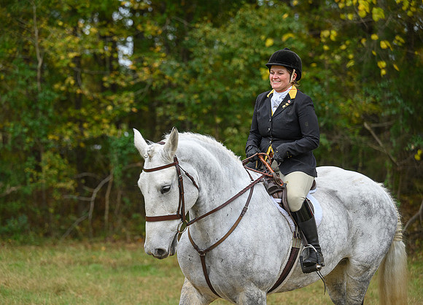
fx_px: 1462
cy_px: 152
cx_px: 194
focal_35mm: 121
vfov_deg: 11.9
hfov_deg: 16.5
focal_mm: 115
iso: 1250
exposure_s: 1/1000
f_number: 3.2
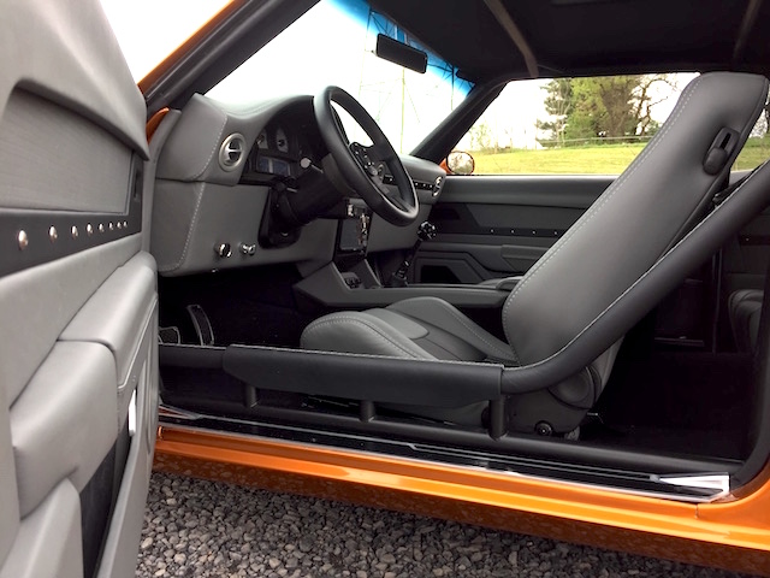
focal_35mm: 29
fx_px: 645
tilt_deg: -5.7
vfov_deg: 48.2
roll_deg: -0.9
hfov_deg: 61.7
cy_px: 289
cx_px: 385
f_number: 2.2
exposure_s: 1/187
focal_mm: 4.15
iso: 32
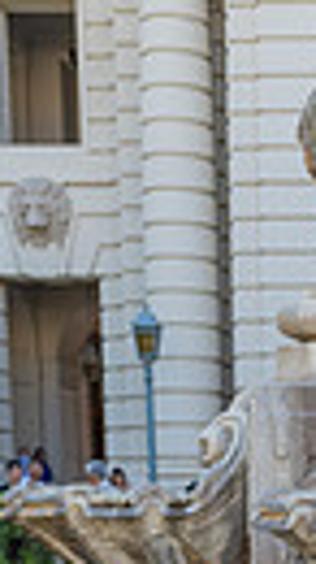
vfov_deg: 18.9
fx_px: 1566
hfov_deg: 10.9
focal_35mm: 105
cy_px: 733
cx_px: 528
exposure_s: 1/200
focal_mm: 29
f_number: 5
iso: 200
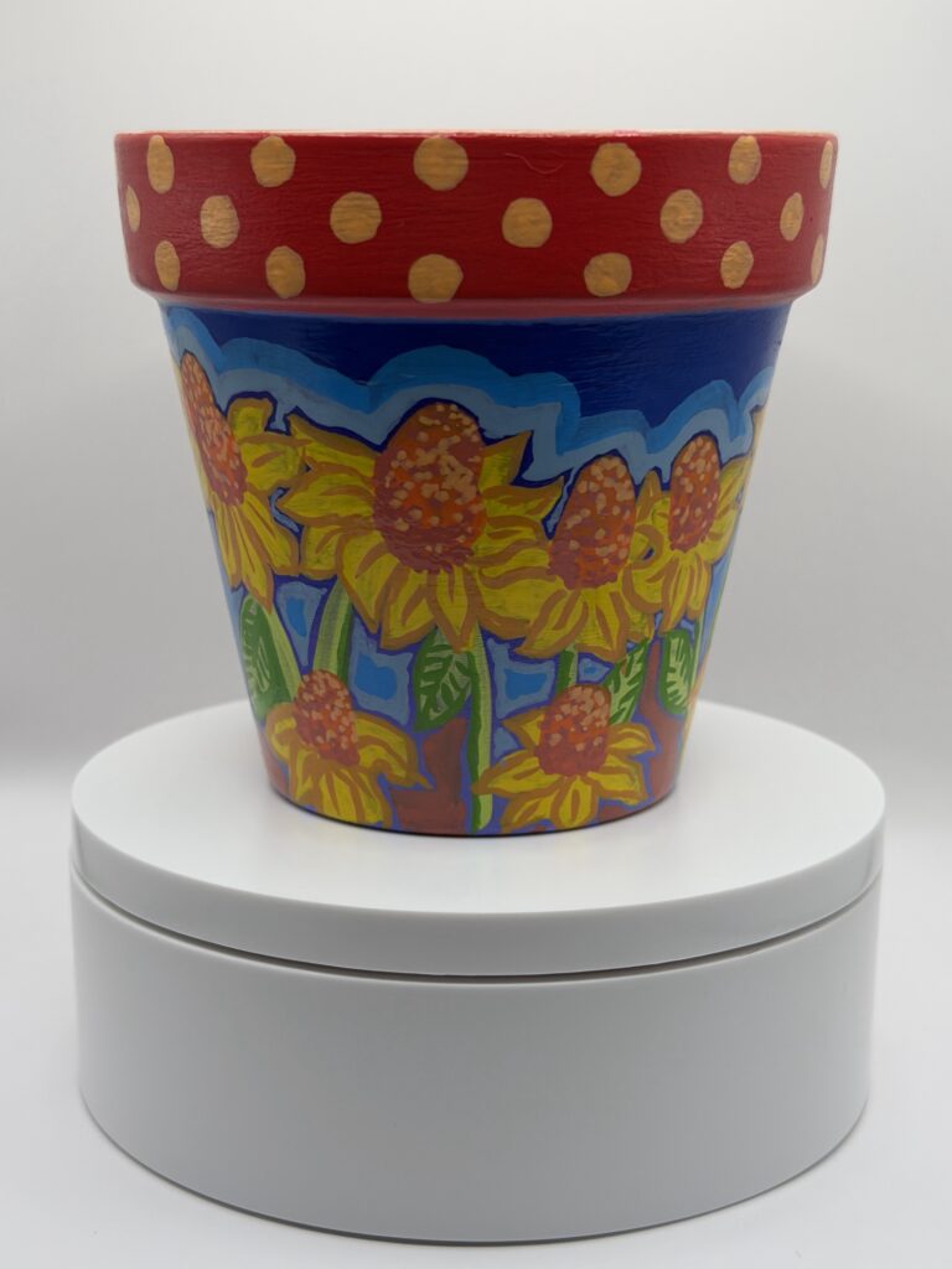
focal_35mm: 48
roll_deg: +0.2
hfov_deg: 30.3
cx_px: 476
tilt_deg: -12.1
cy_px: 634
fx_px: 1760
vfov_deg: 39.7
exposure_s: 1/687
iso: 64
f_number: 1.78
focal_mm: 6.76
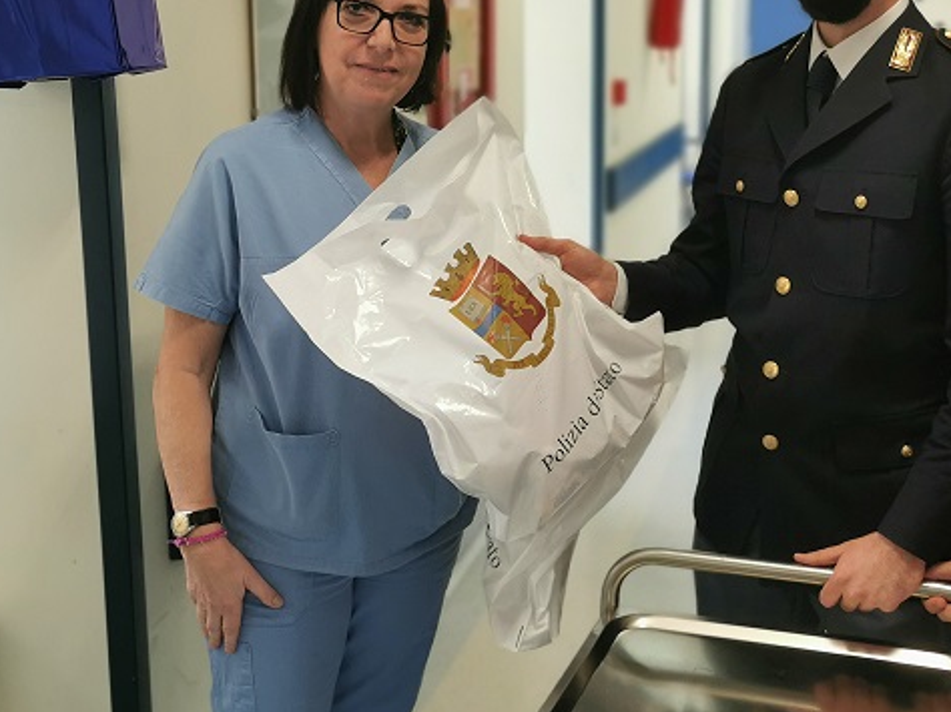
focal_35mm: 52
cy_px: 281
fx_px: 1428
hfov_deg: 36.6
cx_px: 598
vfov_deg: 27.9
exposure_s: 1/50
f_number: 1.6
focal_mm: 5.56
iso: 100
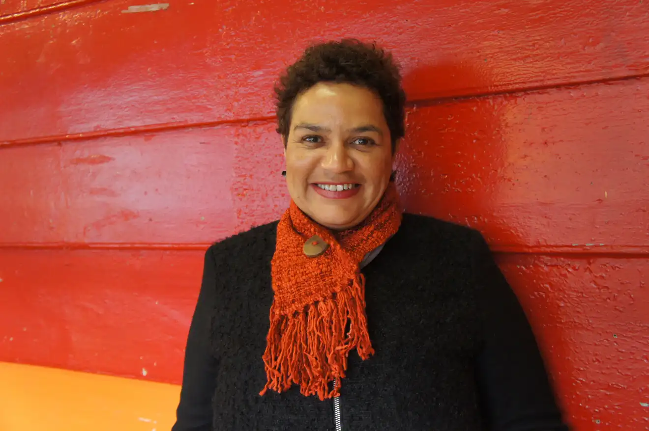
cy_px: 216
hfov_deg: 48.0
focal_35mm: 40
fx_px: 730
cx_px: 324
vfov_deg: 33.0
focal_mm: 27
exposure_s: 1/40
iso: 1600
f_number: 4
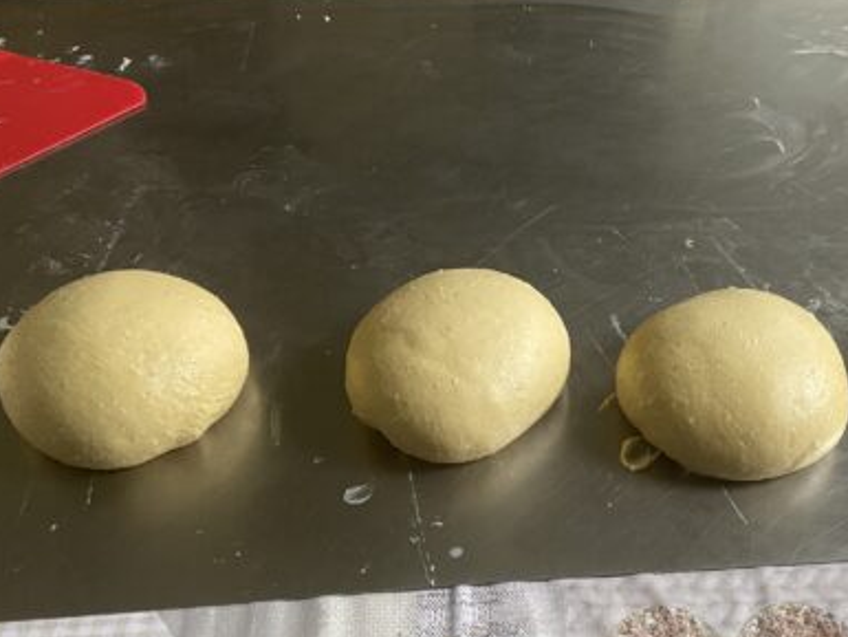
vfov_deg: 32.2
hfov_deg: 41.4
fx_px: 1103
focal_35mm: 45
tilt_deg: -46.6
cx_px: 578
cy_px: 361
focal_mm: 4.25
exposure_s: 1/60
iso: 200
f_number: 1.8
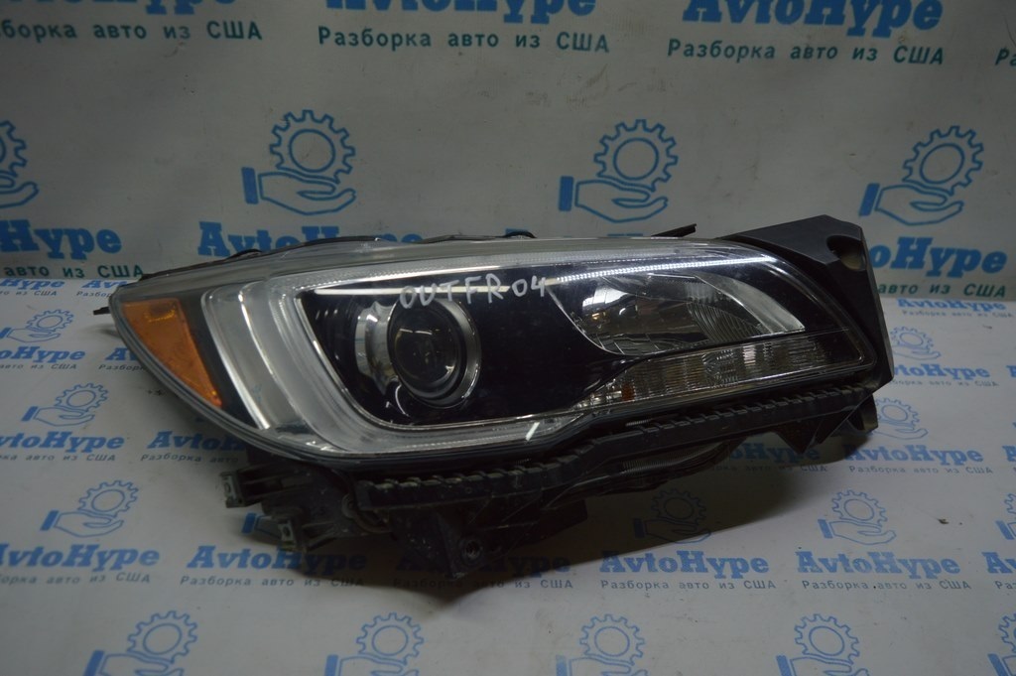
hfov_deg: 62.0
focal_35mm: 30
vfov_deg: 43.5
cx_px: 508
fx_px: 846
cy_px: 338
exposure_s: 1/320
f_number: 3.5
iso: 400
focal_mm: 20
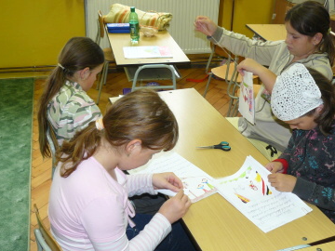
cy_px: 120
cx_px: 204
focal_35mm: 45
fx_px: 435
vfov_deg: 32.2
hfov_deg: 41.8
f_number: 2.8
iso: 100
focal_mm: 6
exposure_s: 1/30
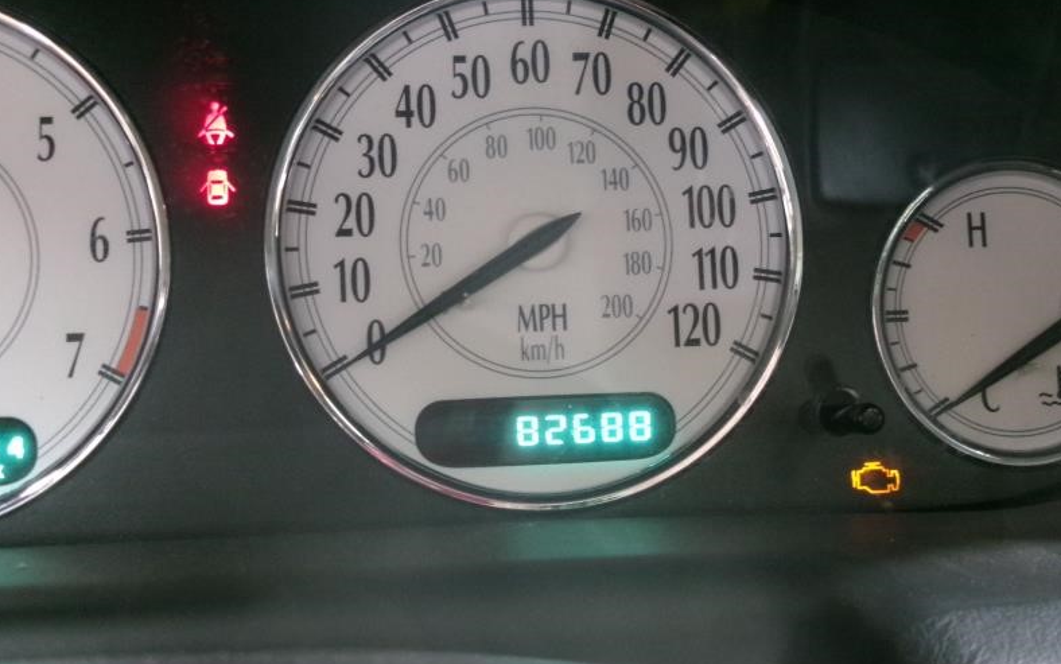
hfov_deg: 35.7
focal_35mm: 57
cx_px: 529
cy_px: 397
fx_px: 1649
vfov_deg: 22.7
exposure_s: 1/5
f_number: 4.9
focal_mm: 9.5
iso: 800
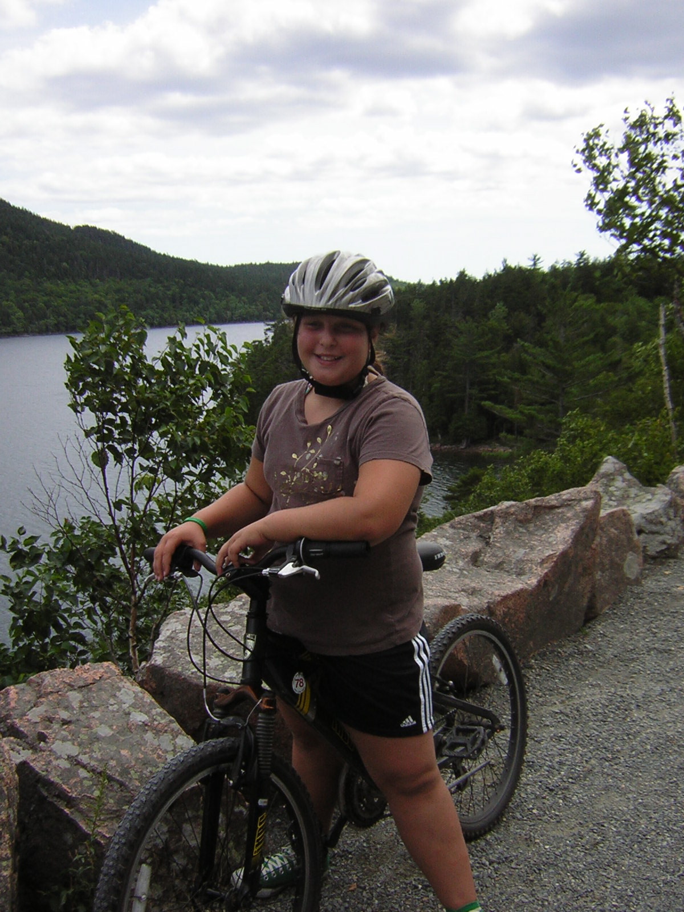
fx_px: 948
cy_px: 456
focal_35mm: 36
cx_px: 342
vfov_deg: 51.4
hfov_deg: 39.7
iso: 50
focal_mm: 4.7
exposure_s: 1/290
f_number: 5.2
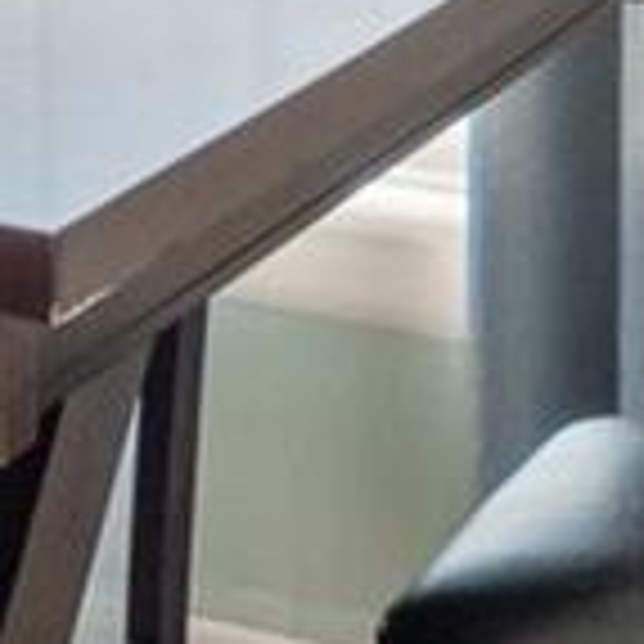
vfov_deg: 10.4
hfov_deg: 8.5
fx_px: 3299
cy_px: -545
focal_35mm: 157
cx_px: -1518
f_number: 8
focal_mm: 11
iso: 400
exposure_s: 1/1.25
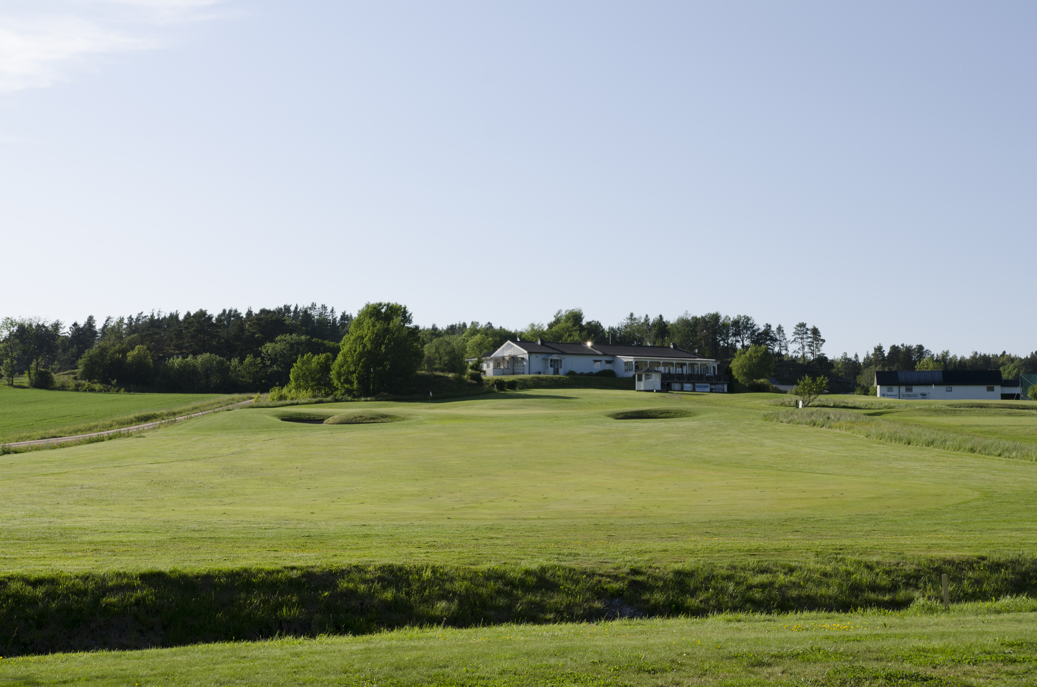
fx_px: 1509
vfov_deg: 25.6
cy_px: 344
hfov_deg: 37.9
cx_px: 518
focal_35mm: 52
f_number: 8
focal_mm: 35
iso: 100
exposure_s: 1/250
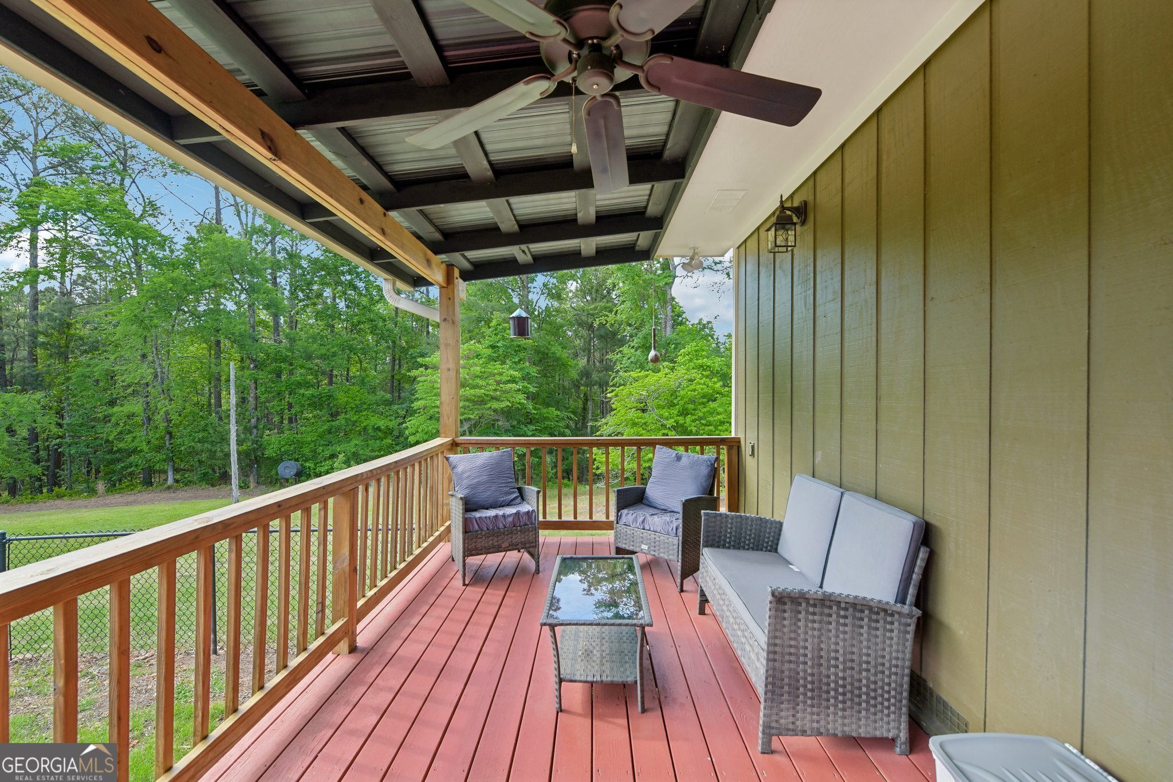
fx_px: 456
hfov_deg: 104.3
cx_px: 586
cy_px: 391
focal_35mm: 14
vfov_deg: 81.2
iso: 400
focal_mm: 14
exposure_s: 1/80
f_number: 8
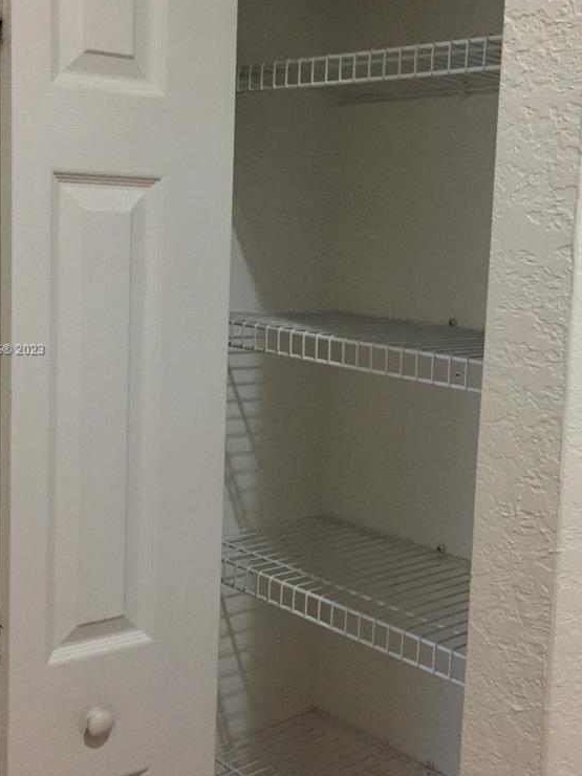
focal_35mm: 47
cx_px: 324
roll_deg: -3.1
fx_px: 1054
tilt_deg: -6.1
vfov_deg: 40.4
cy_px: 350
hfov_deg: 30.9
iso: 250
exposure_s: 1/30
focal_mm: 4.15
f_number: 2.2
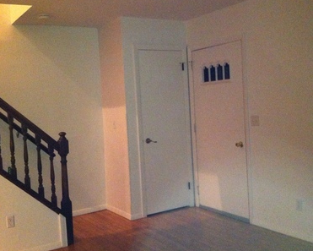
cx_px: 156
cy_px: 119
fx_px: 426
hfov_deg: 40.3
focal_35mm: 46
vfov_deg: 32.8
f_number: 2.8
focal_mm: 3.85
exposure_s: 1/15
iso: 640
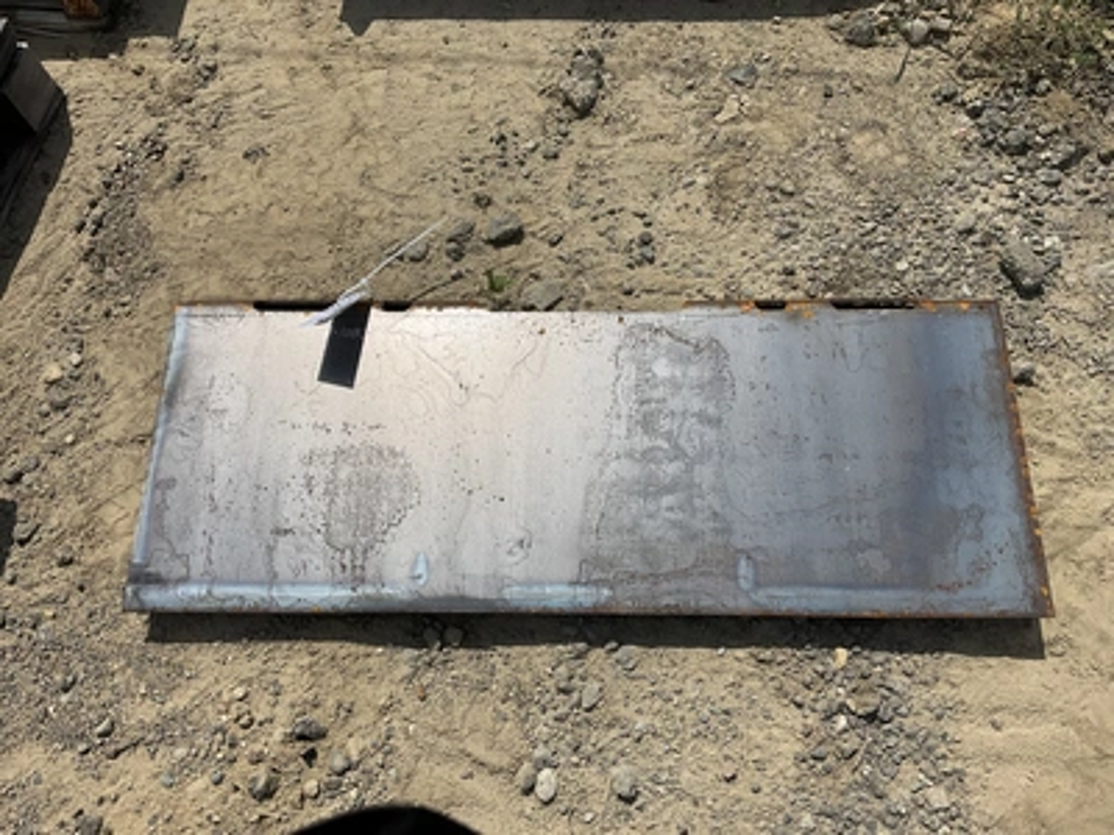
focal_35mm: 29
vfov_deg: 48.2
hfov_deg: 61.7
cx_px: 557
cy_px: 418
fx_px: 933
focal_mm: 3
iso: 25
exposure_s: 1/5263
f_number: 1.8
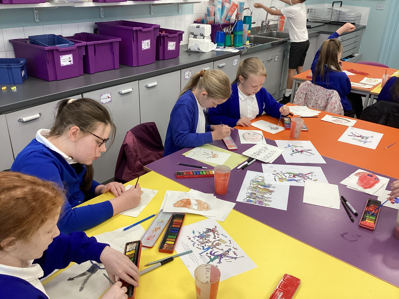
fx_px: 357
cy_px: 150
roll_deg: -2.8
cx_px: 200
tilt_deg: -25.9
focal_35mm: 31
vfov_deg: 45.4
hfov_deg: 58.4
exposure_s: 1/60
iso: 80
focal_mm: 3.3
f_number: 2.4
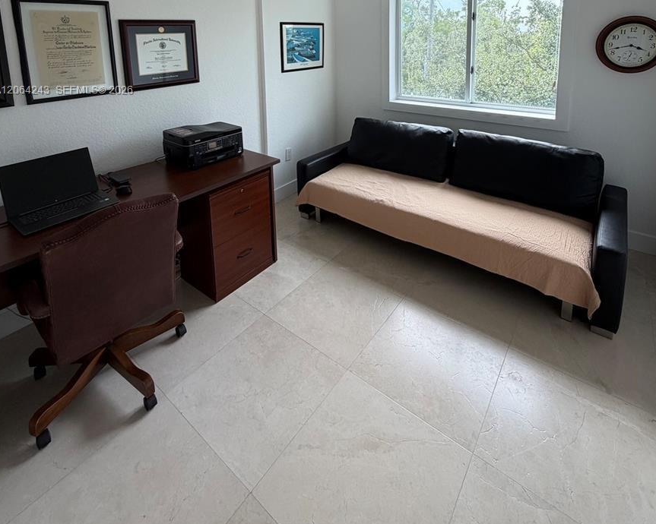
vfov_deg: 63.5
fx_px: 369
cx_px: 334
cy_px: 91
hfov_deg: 83.3
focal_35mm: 19
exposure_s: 1/121
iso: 125
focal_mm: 2.22
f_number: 2.2
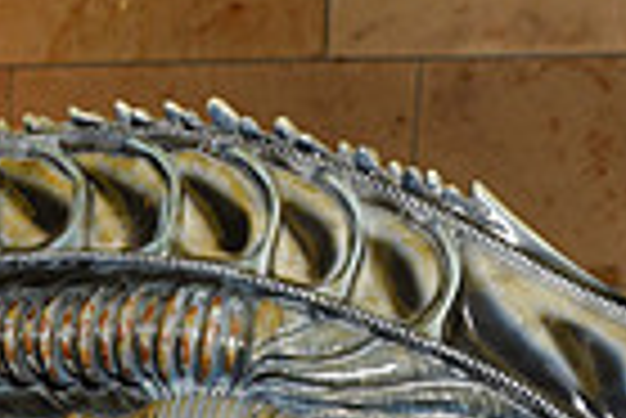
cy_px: 735
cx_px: -171
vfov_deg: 10.7
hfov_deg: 16.1
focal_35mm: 121
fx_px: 2106
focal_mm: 29
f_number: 5
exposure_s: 1/60
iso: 200
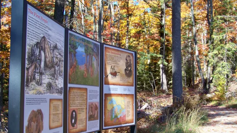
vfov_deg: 26.4
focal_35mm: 45
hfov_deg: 45.4
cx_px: 128
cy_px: 91
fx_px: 283
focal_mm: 6.75
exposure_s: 1/160
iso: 64
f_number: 2.8
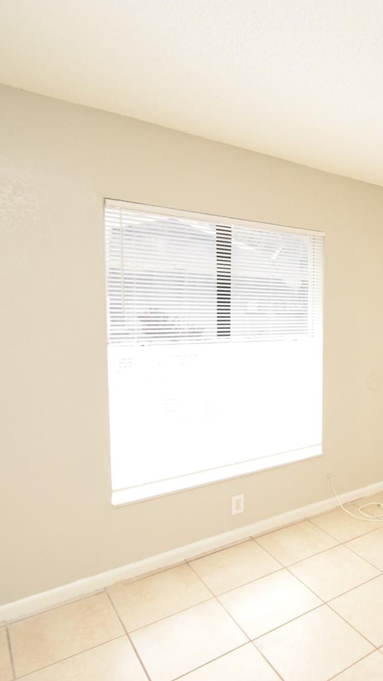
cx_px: 397
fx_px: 433
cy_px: 341
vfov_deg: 76.3
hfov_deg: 40.6
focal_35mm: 24
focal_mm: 10
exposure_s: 1/60
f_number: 3.5
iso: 2800
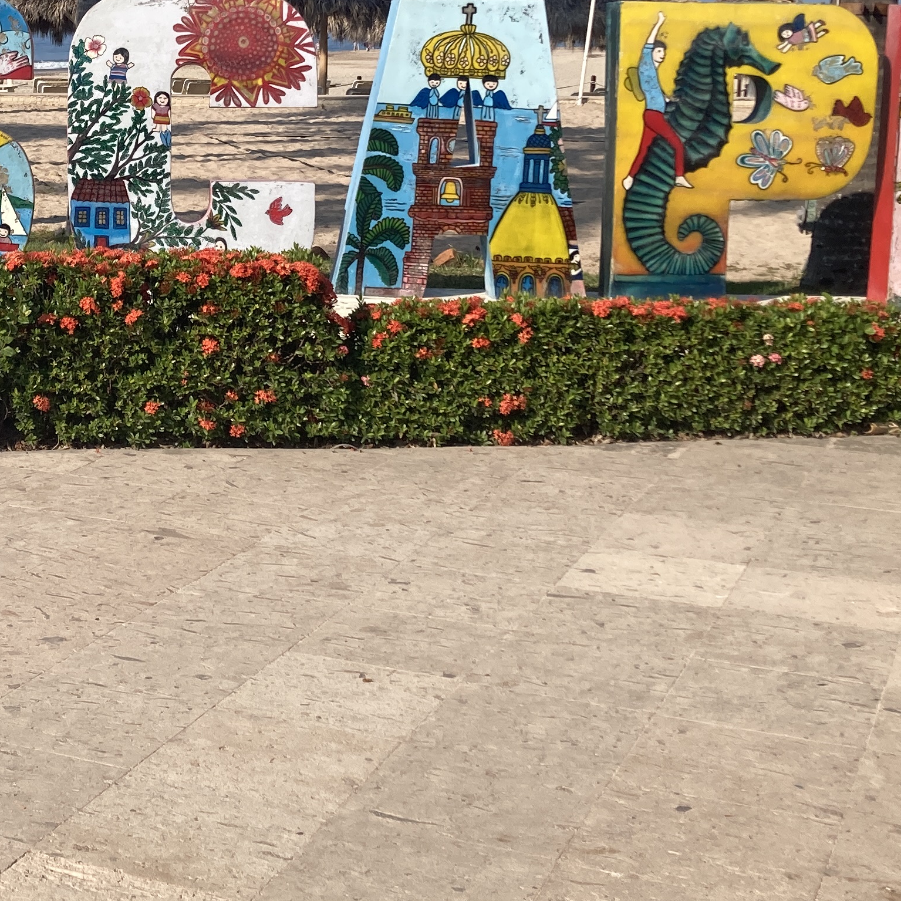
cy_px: 228
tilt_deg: -5.0
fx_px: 1914
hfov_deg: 25.6
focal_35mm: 65
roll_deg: -1.5
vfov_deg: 26.2
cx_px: 88
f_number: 1.8
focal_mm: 3.99
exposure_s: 1/2667
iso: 20
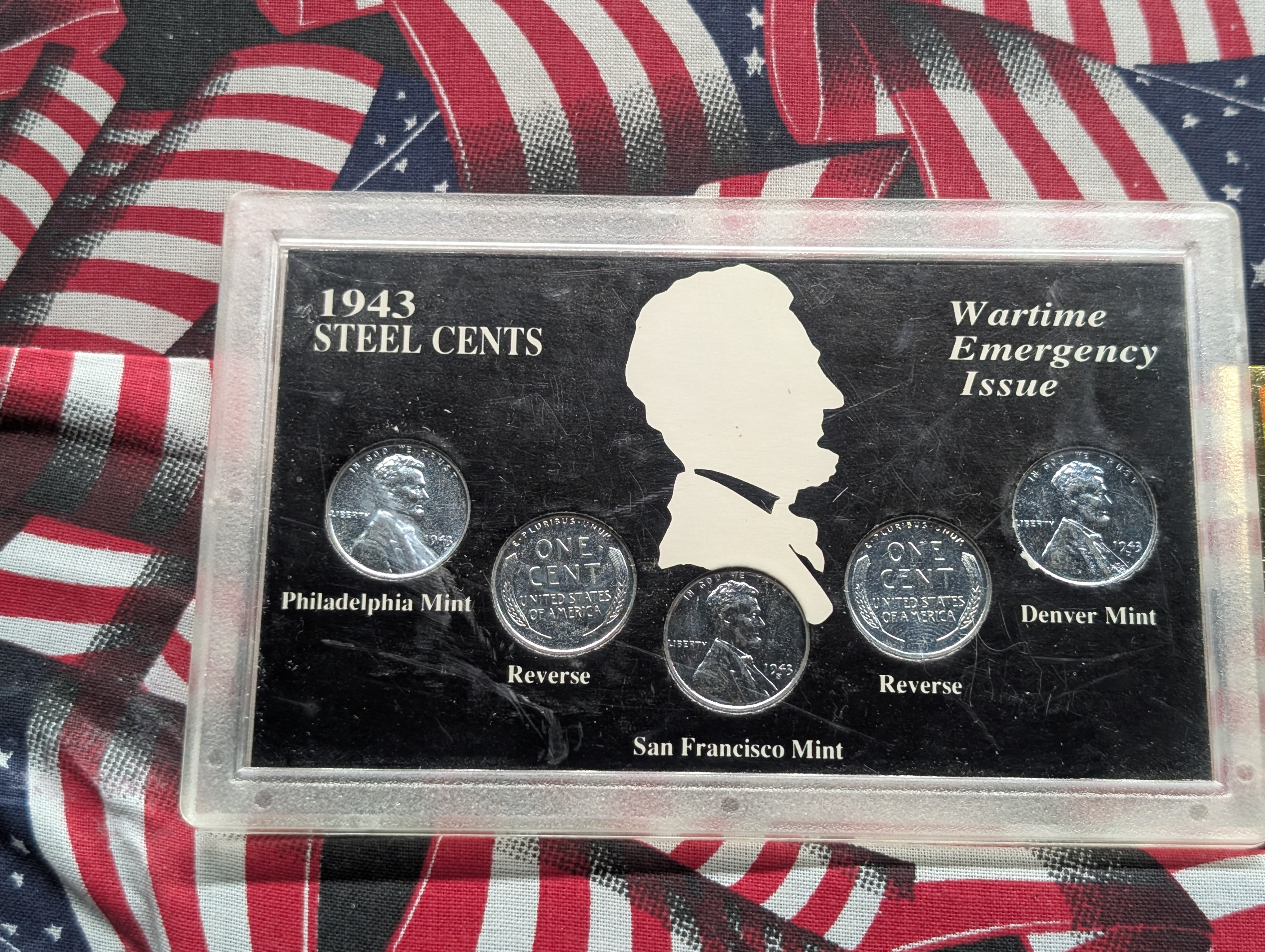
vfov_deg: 29.7
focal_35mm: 49
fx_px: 1793
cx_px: 632
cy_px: 476
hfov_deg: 38.9
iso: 205
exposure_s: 1/298
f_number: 1.68
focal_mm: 6.9
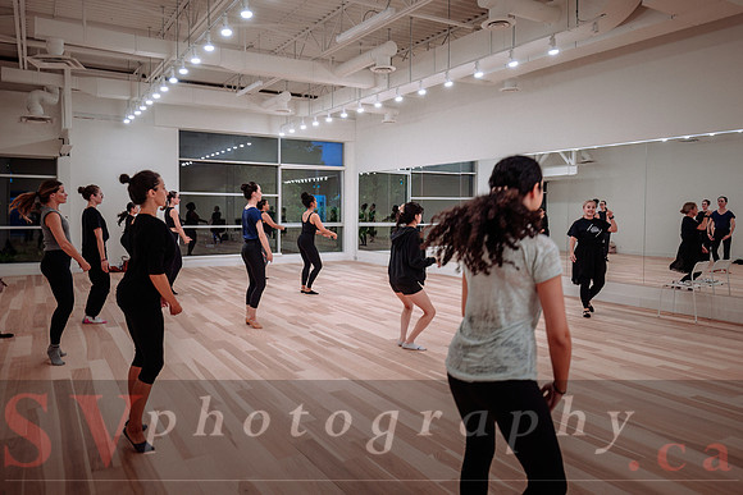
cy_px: 226
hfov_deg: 69.1
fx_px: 539
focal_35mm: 26
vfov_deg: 49.4
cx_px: 352
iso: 800
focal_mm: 24
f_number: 2.8
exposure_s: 1/125
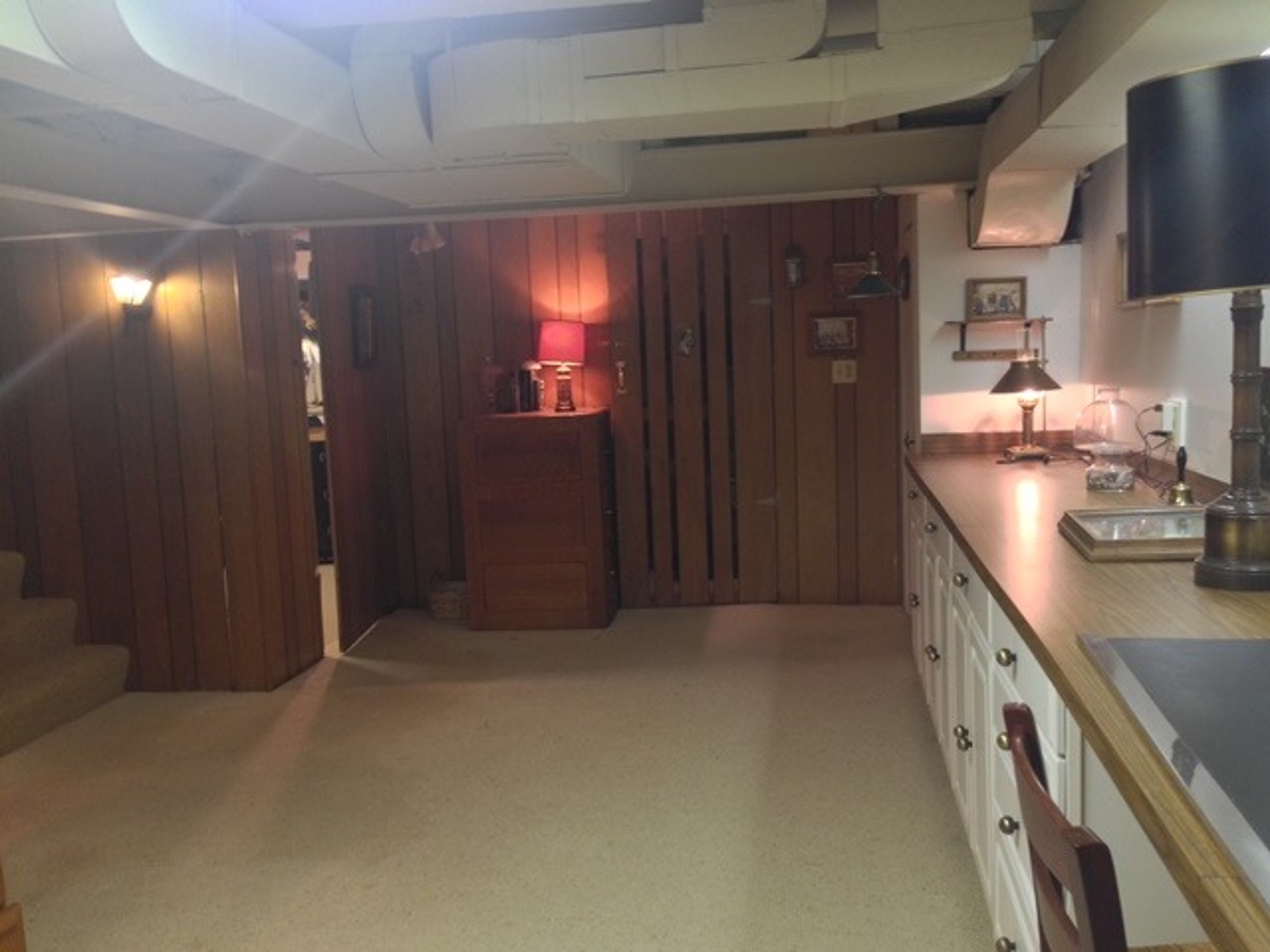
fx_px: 1211
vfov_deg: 42.9
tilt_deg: -5.8
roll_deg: +1.2
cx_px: 635
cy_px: 476
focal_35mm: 33
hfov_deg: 55.4
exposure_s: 1/20
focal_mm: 4.12
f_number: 2.4
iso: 250
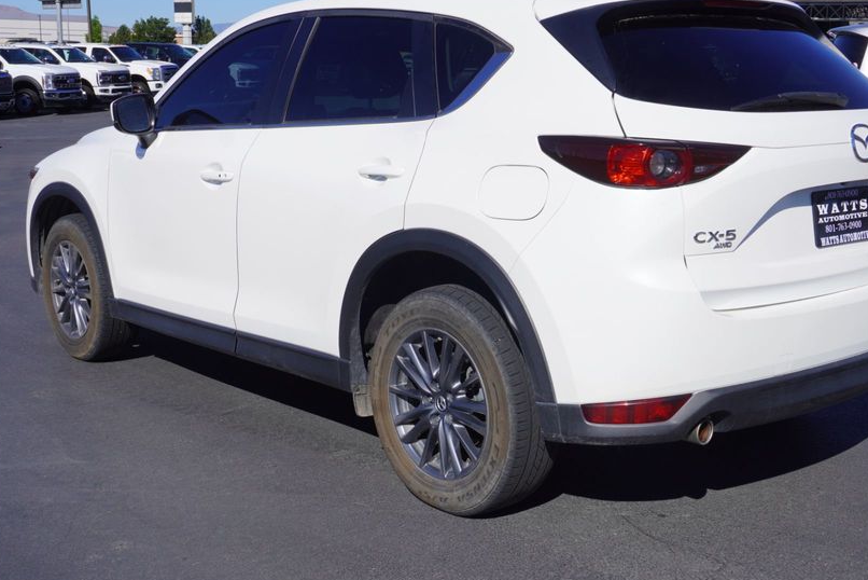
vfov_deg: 28.3
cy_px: 292
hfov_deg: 41.4
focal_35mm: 48
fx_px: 1149
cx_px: 466
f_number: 11
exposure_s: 1/250
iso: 100
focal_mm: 25
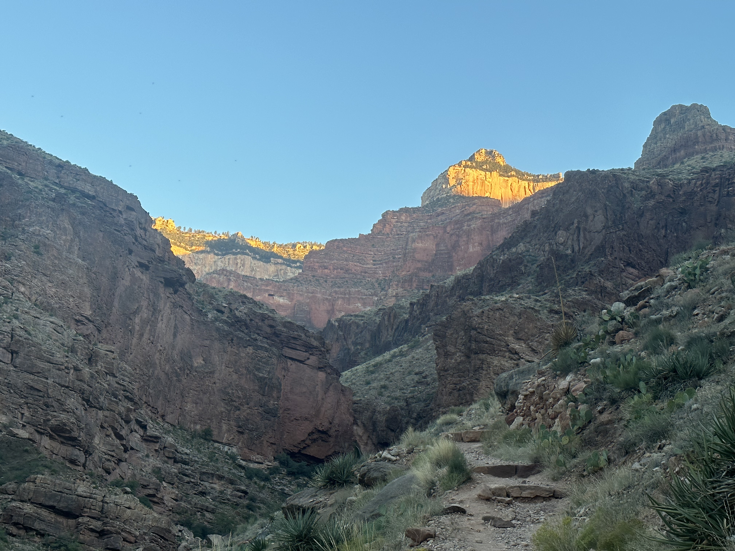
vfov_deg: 30.3
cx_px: 368
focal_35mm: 48
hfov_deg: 39.7
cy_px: 276
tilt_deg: +16.0
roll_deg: -2.2
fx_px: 1019
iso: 64
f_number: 1.78
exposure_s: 1/439
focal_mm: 6.86
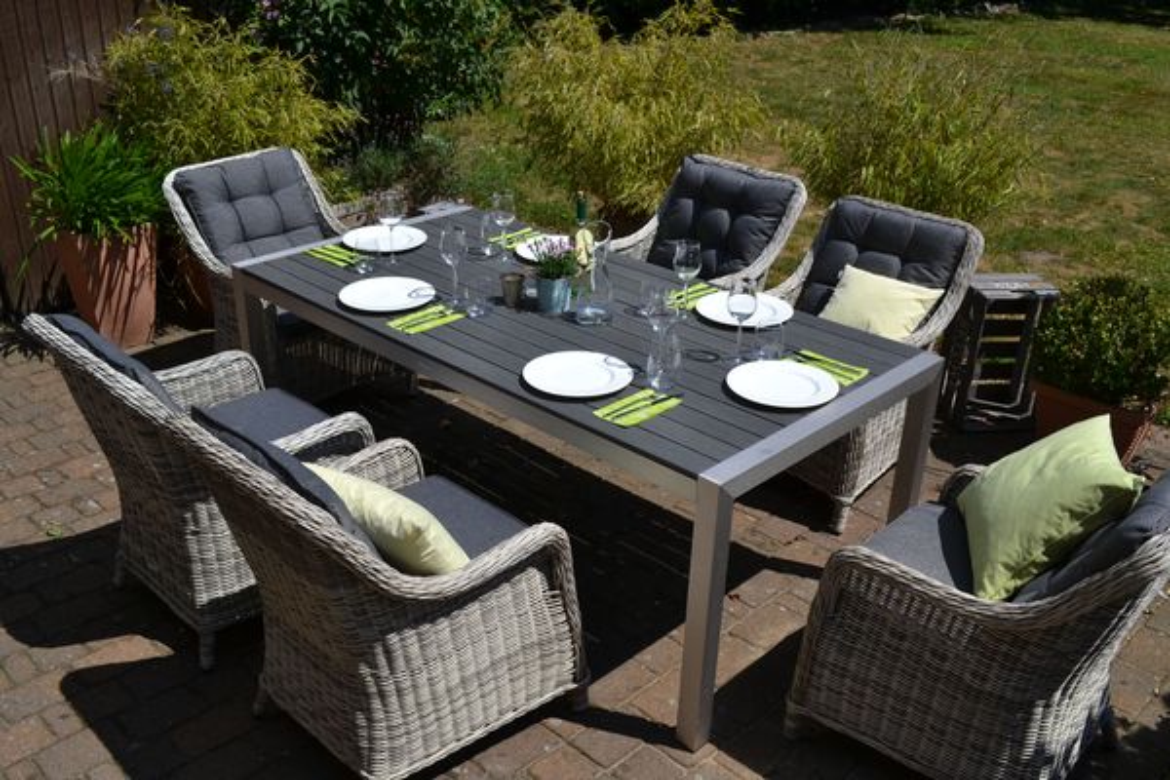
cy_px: 390
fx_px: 1072
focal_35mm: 33
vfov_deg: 40.0
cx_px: 585
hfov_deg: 57.2
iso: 100
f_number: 8
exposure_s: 1/400
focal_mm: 22
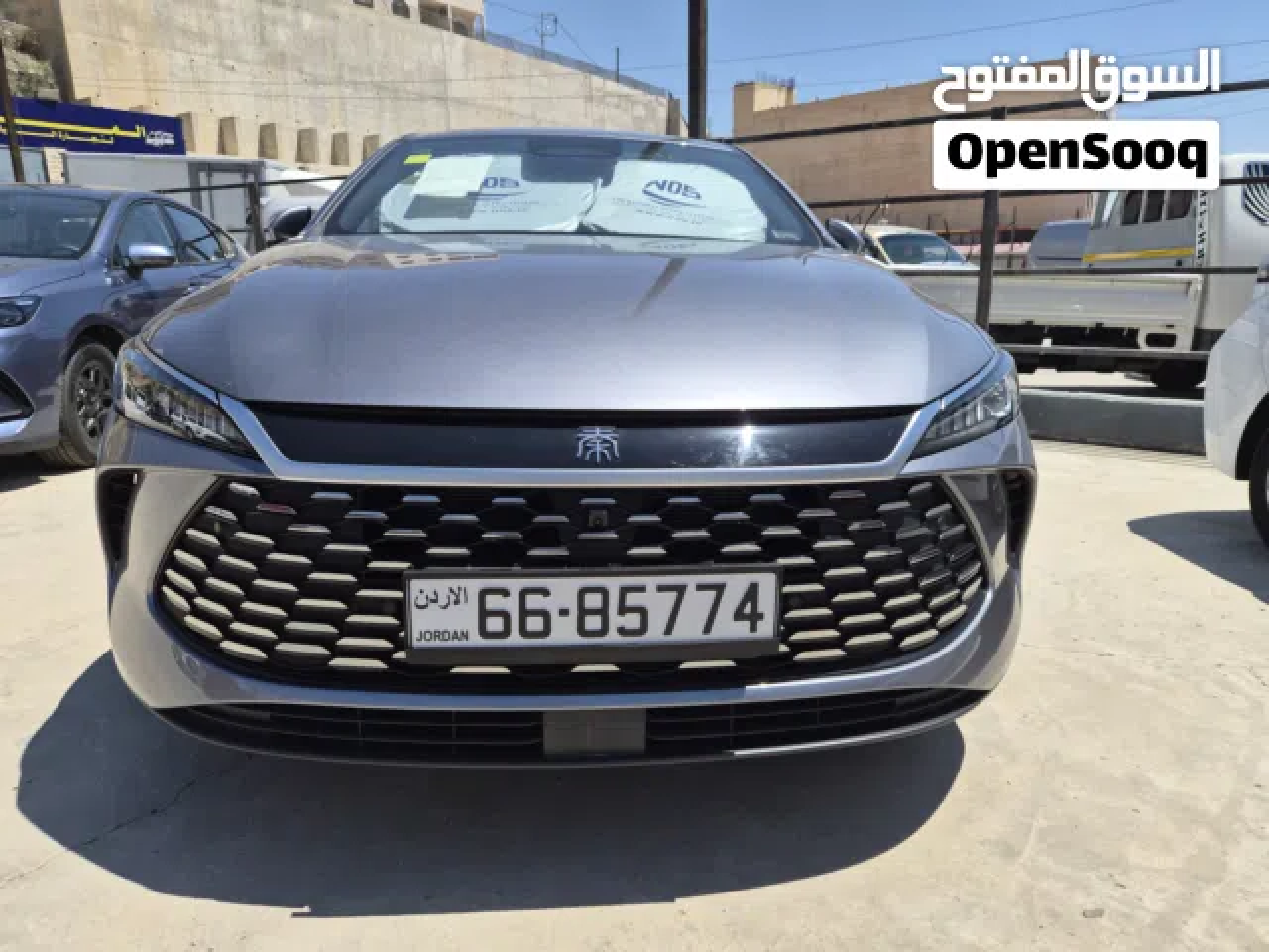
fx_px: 843
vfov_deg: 58.9
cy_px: 476
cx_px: 634
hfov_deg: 73.9
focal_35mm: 23
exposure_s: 1/5776
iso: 80
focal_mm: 5.4
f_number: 1.8
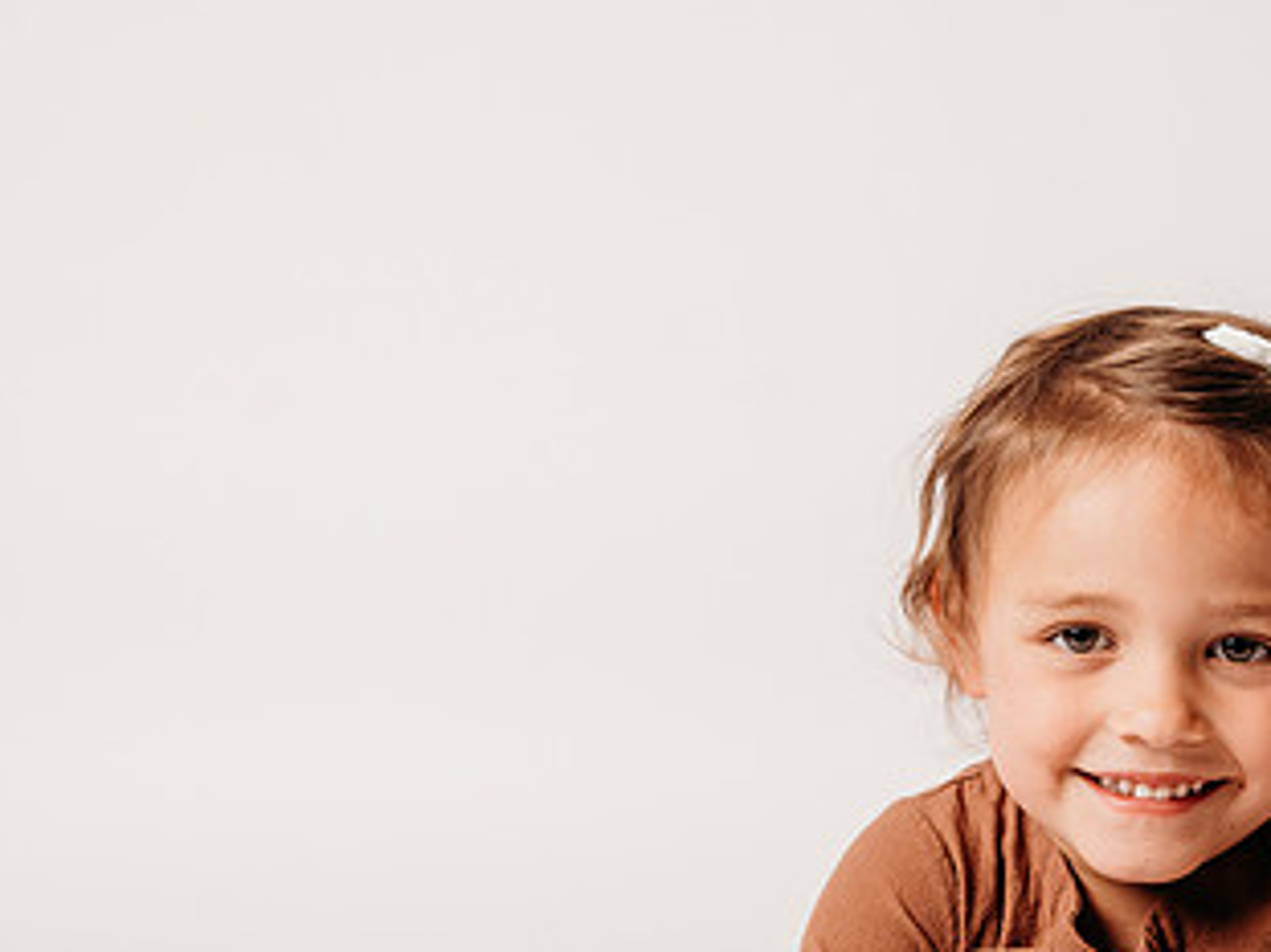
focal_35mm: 79
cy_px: 709
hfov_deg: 24.5
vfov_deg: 18.5
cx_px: 891
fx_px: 2900
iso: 100
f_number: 5
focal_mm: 44
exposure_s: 1/200
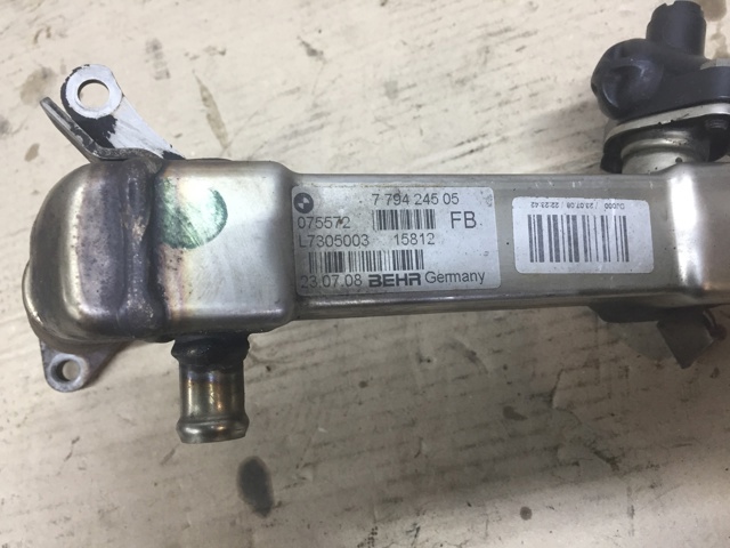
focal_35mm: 29
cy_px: 274
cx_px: 365
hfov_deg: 61.7
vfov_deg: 48.2
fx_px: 612
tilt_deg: -64.2
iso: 125
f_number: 2.2
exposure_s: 1/33
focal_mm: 4.15
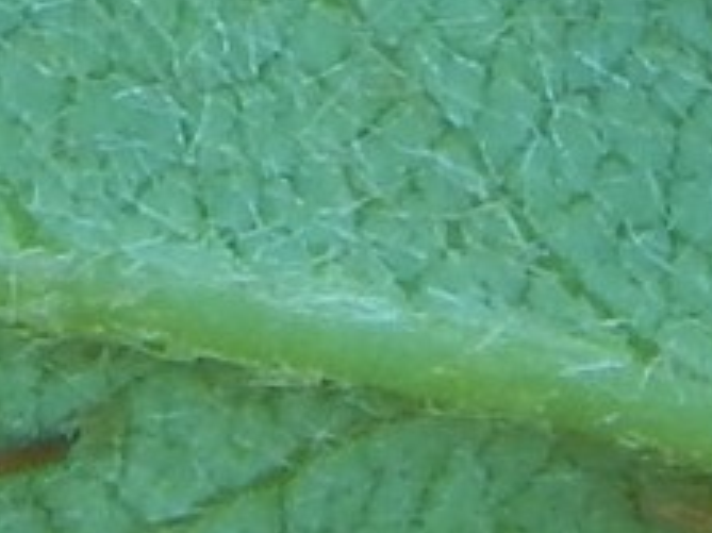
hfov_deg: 3.2
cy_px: -77
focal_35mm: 612
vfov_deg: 2.4
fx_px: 12581
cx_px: -587
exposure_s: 1/250
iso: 125
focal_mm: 28.7
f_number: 5.1
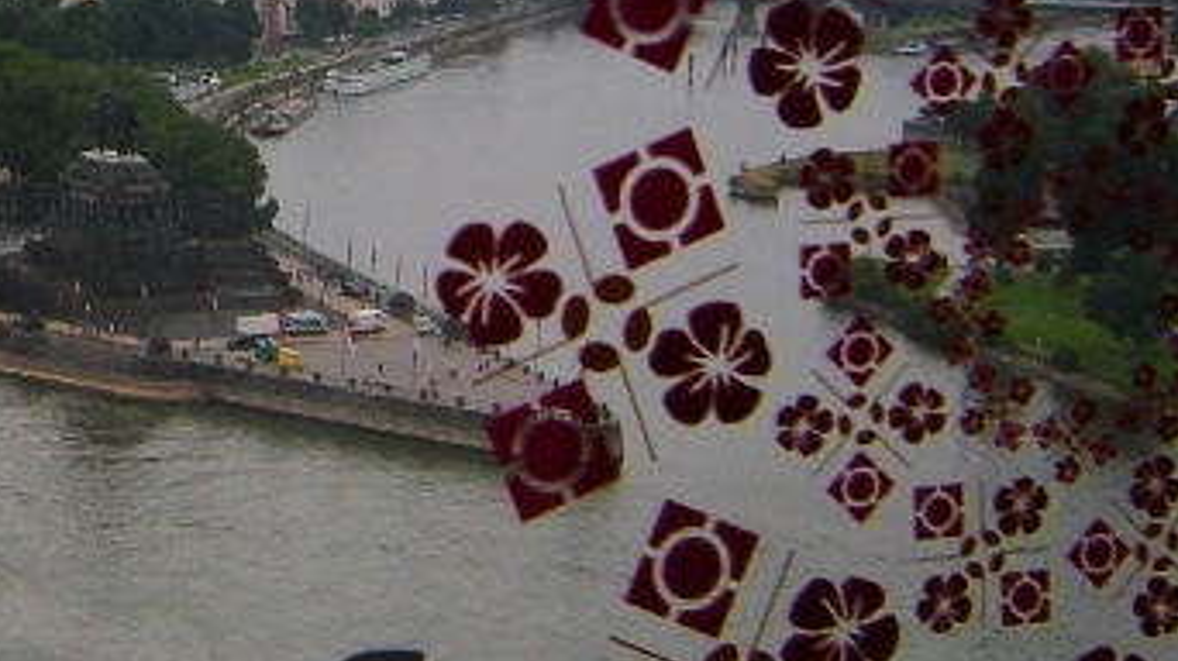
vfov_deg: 11.1
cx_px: -165
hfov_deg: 19.1
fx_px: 3341
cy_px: -179
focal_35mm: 107
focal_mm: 4.7
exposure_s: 1/150
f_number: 5.6
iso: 64
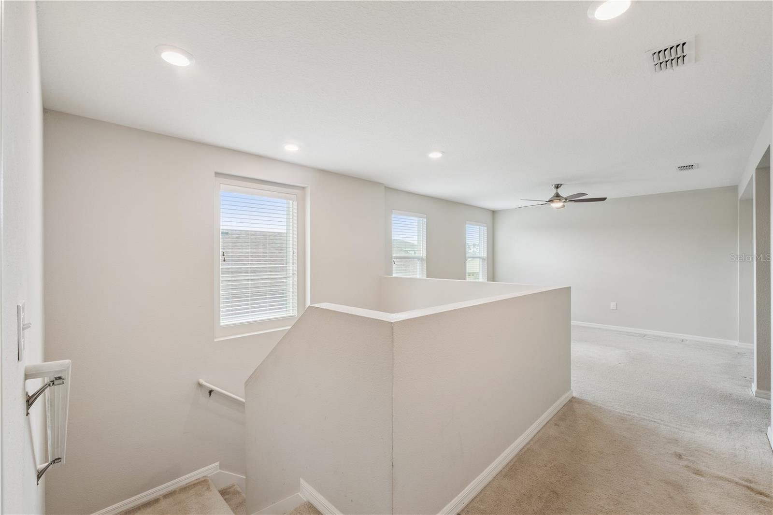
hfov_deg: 100.4
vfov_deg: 77.3
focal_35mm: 15
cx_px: 386
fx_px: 322
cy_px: 258
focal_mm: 10
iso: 320
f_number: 7.1
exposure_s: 1/15
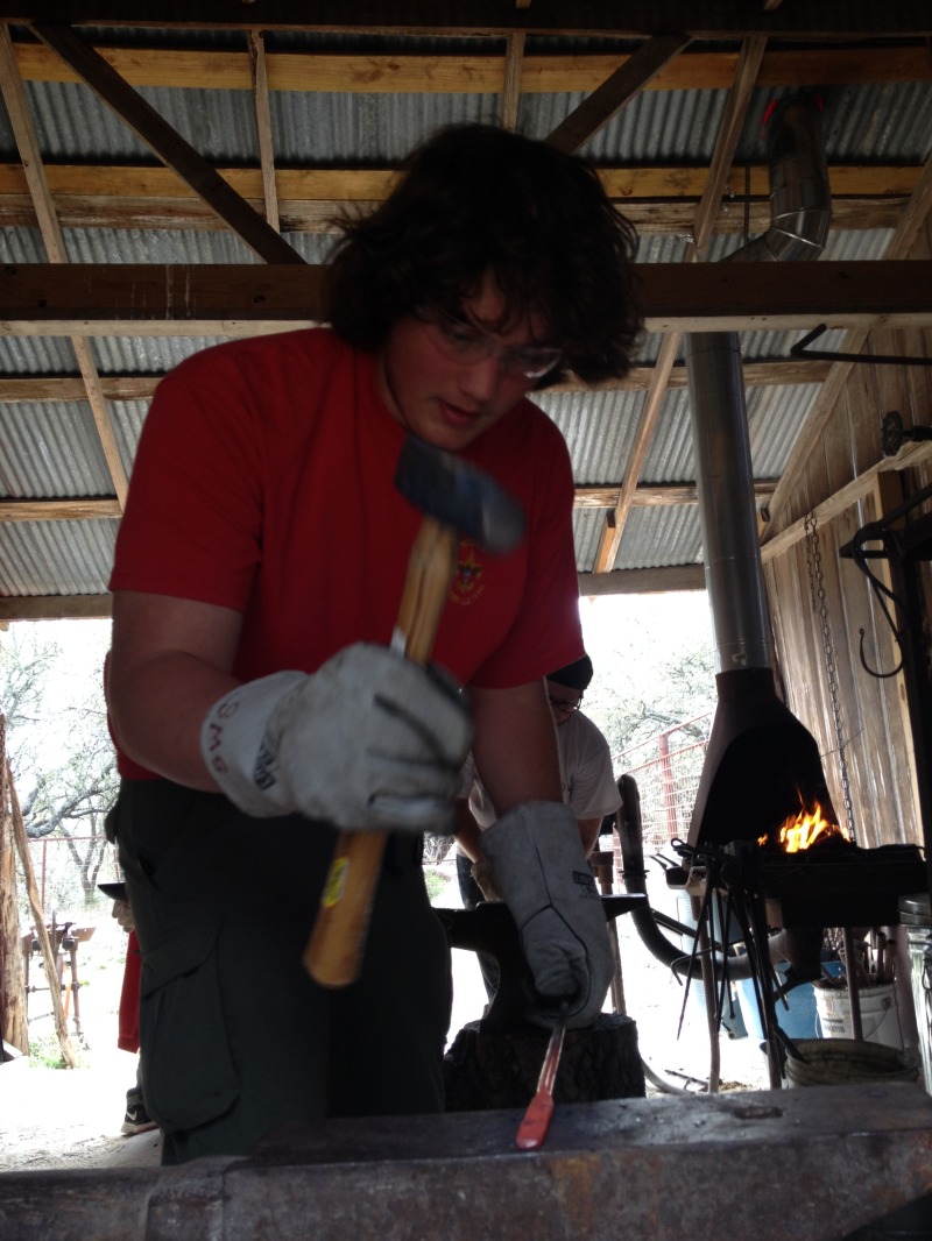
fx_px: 1256
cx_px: 466
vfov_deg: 52.6
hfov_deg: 40.7
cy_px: 620
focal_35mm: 35
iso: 50
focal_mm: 4.28
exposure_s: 1/60
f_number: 2.4
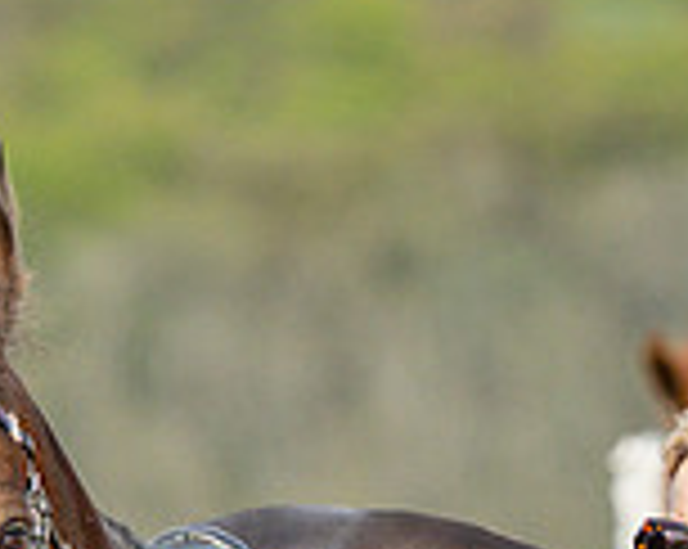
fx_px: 23671
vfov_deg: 1.3
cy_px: 867
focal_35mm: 1164
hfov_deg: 1.7
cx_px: 295
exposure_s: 1/1600
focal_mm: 165
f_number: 4
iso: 200
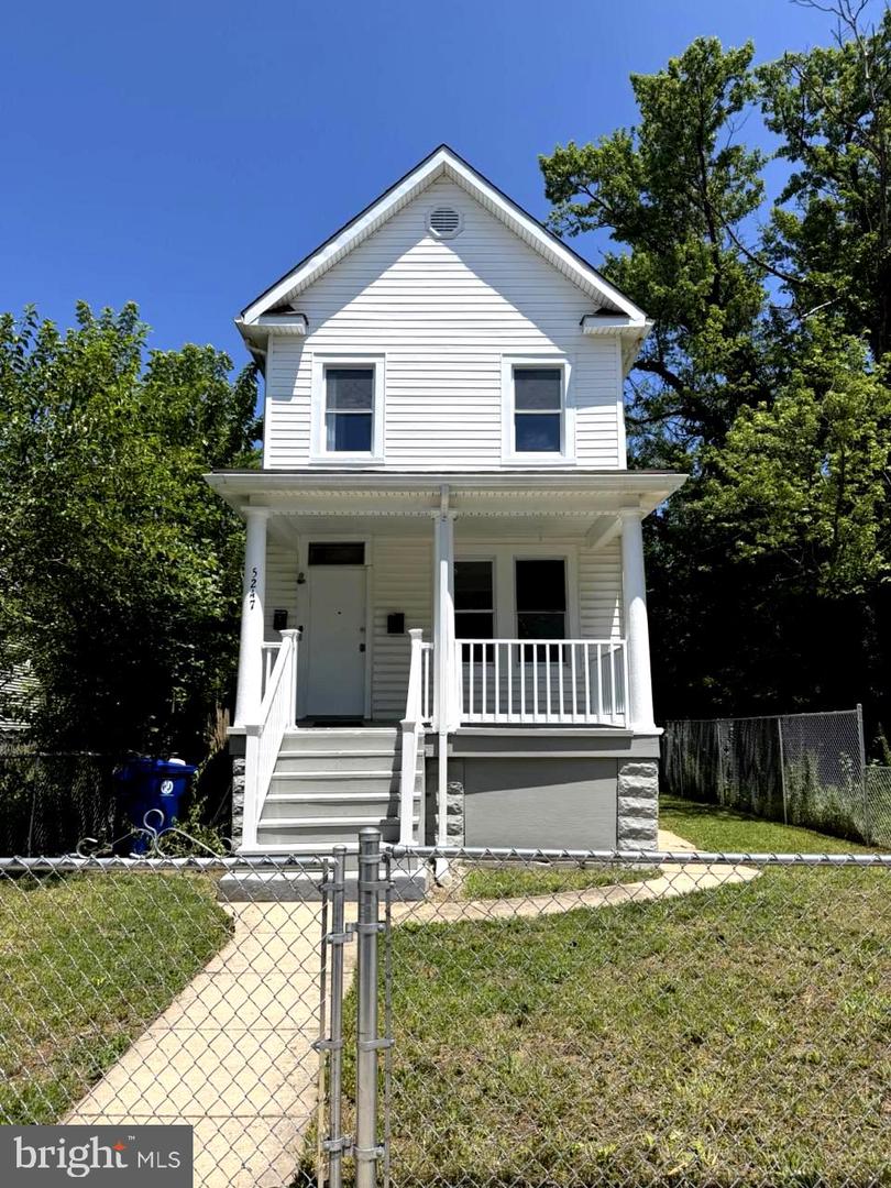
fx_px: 824
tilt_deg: +9.7
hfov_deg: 56.8
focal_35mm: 24
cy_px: 594
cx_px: 446
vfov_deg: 71.6
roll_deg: -0.4
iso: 80
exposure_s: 1/6173
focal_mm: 6.76
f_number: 1.78
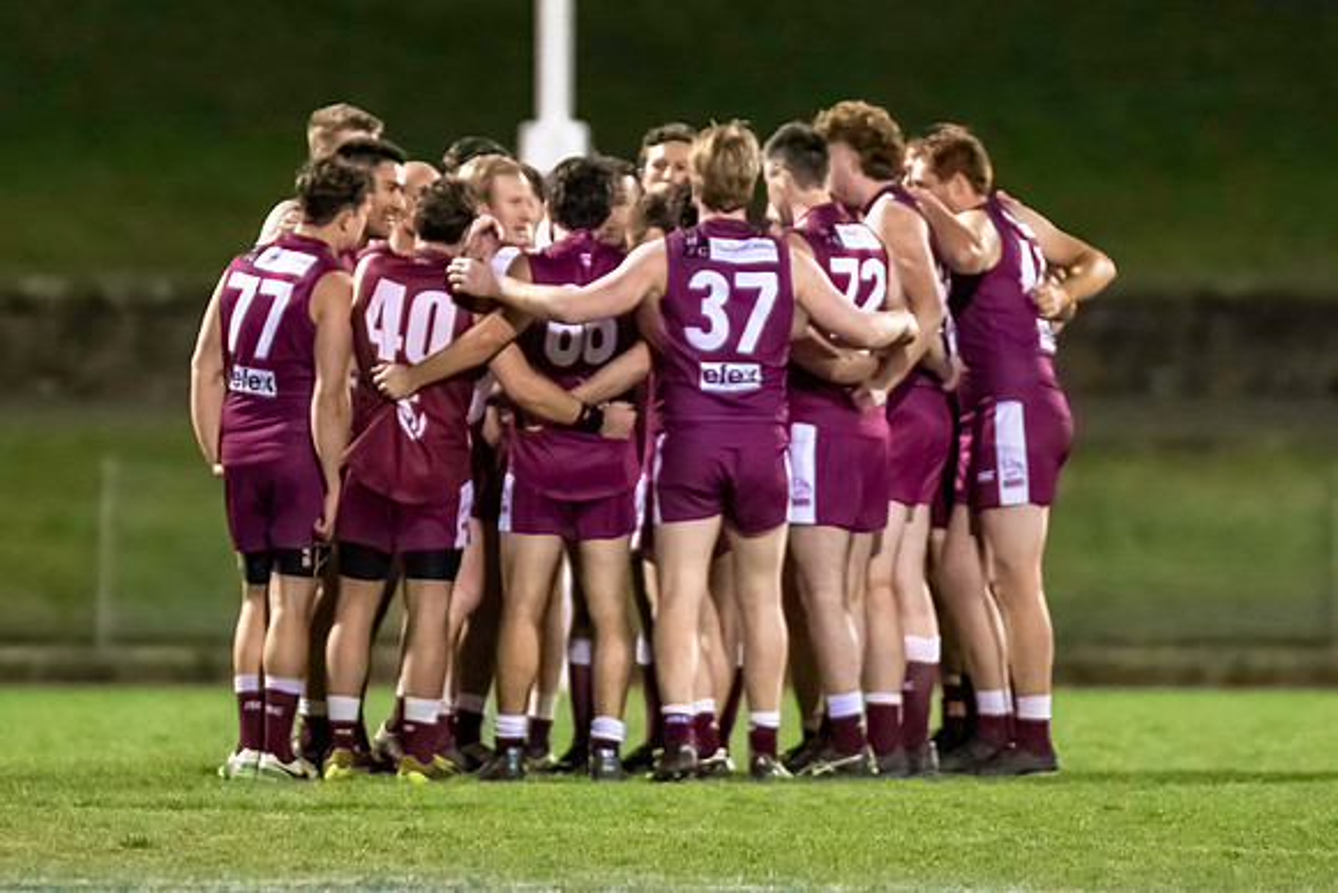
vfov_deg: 1.9
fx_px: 26896
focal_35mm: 724
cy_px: 433
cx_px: 600
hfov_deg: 2.8
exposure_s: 1/1000
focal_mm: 300
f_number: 2.8
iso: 10000
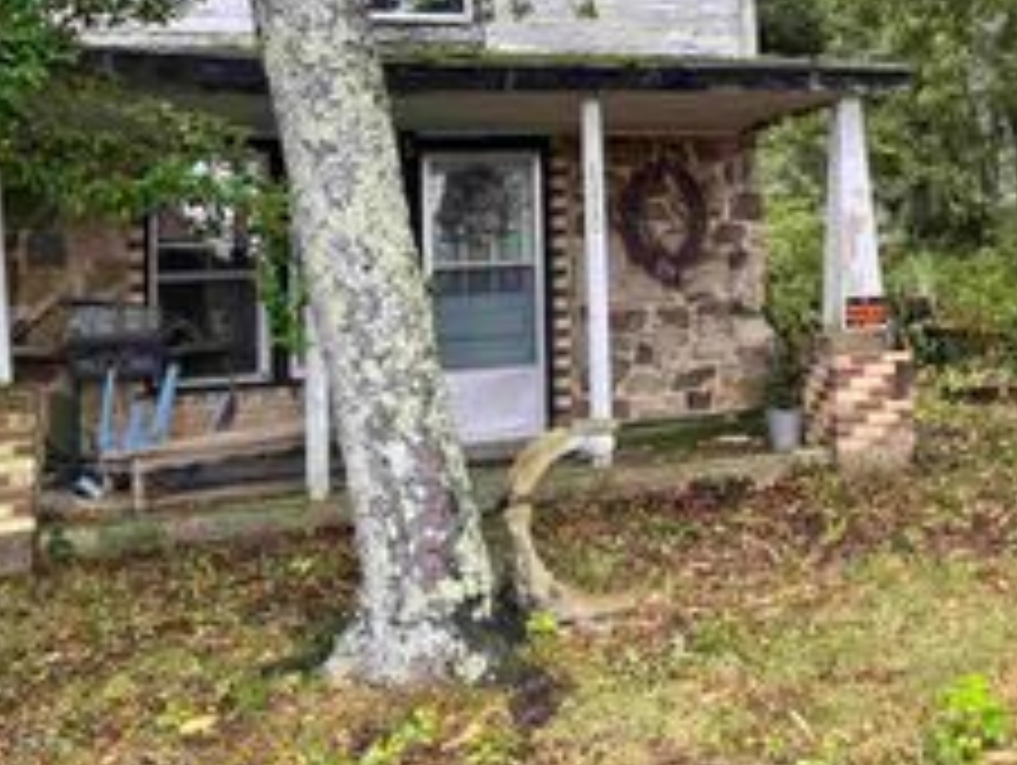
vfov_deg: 27.0
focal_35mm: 53
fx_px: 1559
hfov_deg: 34.4
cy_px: 142
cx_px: 886
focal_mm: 6.76
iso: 64
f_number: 1.78
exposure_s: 1/220
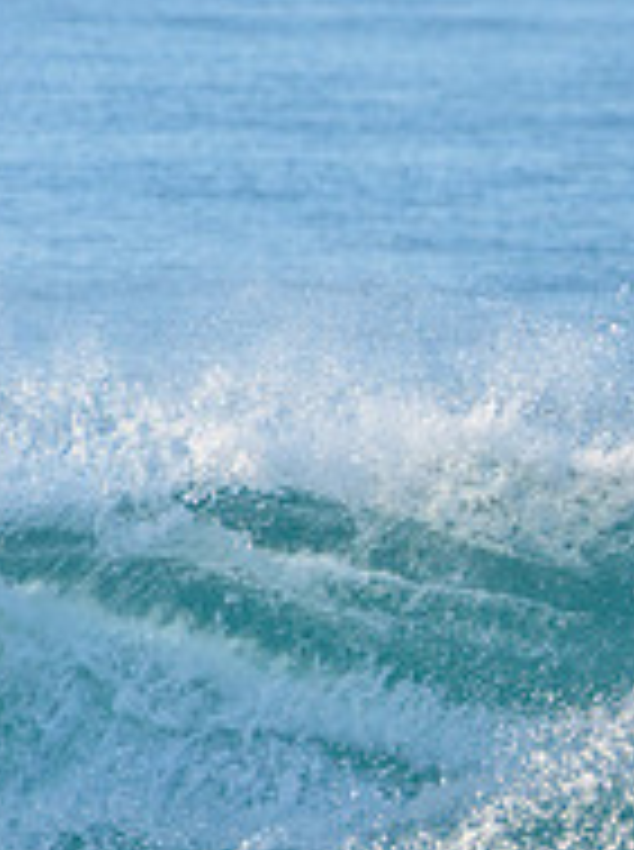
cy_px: 605
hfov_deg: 1.0
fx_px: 36241
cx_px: 1272
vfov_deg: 1.3
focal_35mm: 1479
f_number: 5.6
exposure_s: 1/2000
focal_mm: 500
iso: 450
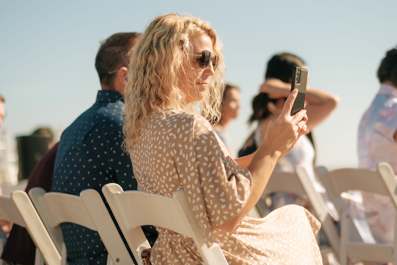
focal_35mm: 92
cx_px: 206
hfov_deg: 22.1
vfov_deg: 14.9
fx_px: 1014
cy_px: 126
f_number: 1.6
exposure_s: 1/8000
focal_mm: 56
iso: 160
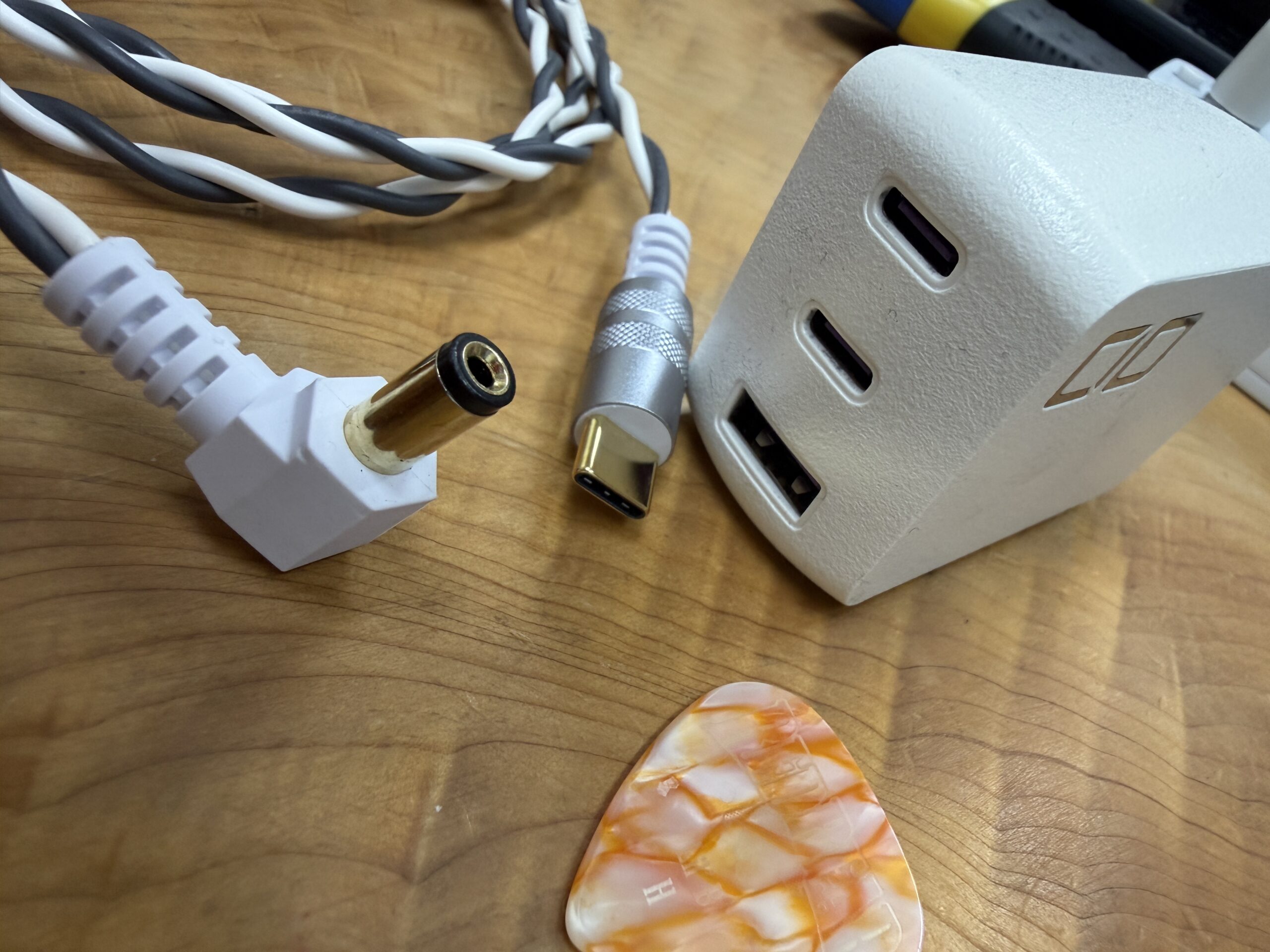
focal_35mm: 24
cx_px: 635
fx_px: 881
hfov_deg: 71.6
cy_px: 476
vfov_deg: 56.8
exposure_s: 1/120
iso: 250
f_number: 2.2
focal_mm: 2.22
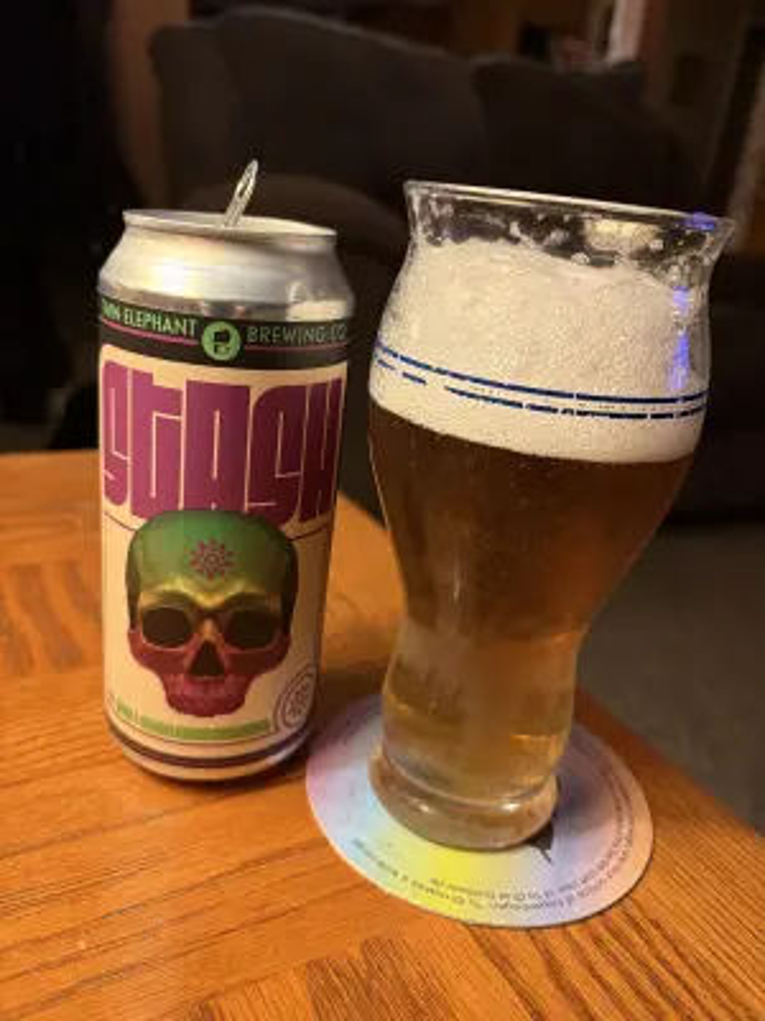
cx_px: 382
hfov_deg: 53.1
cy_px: 510
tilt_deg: -21.5
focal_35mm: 26
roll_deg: -7.7
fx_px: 766
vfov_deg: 67.3
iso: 200
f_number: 1.6
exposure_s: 1/60
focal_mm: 5.96
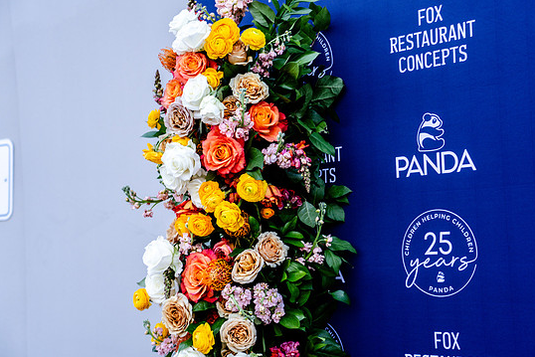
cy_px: 176
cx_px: 279
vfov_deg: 19.7
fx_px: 1026
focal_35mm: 69
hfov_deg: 29.2
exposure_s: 1/60
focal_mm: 64
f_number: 4
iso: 400
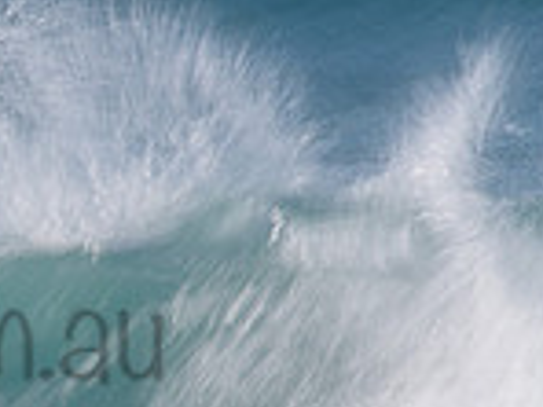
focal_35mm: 1890
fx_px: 29647
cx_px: -224
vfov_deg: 0.8
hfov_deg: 1.0
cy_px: 295
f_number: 14
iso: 31
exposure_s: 1/13
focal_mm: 500
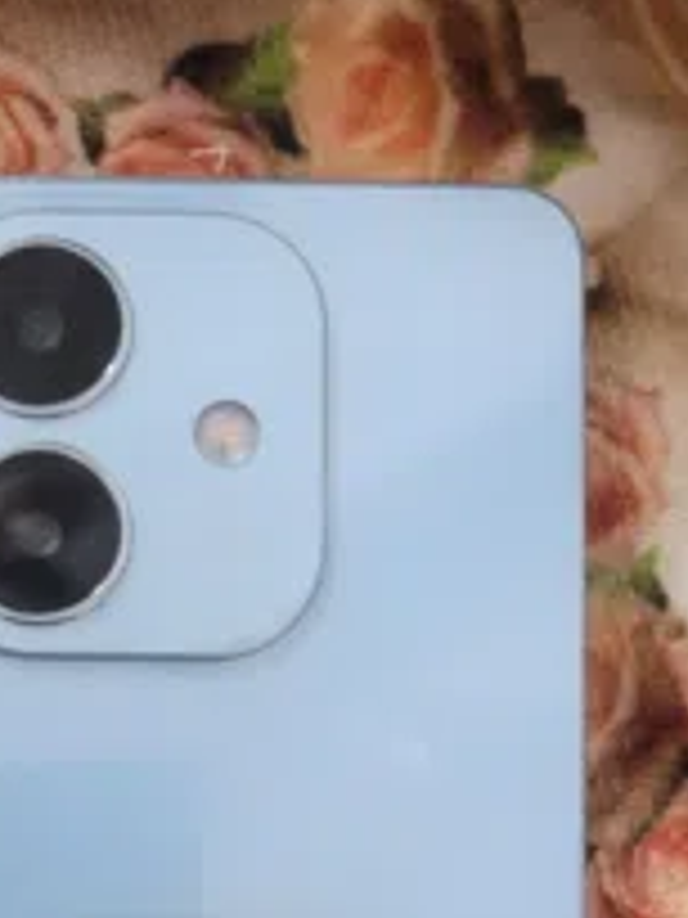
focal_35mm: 51
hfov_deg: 28.1
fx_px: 1352
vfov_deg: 34.6
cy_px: 886
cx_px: 157
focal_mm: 5.4
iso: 320
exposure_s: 1/50
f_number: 1.8
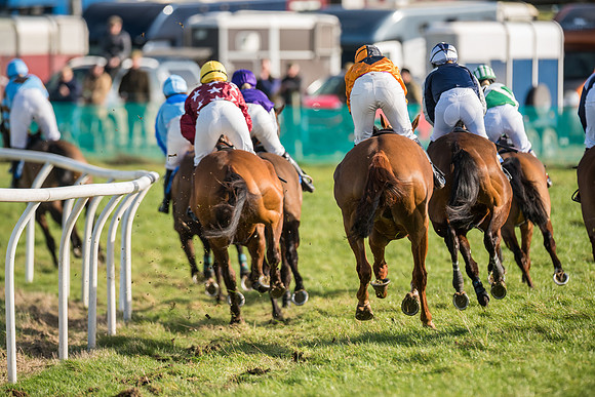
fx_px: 6612
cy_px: 198
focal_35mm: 400
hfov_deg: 5.2
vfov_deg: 3.4
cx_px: 298
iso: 200
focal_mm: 400
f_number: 5
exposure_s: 1/2000
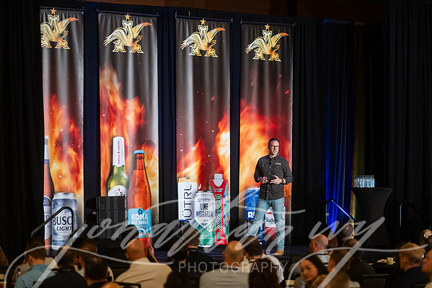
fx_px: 1666
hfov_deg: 14.8
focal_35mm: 139
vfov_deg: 9.9
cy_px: 144
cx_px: 216
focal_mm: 135
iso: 2500
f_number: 2.8
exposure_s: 1/200
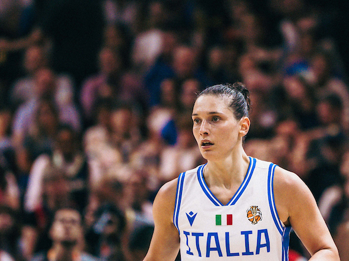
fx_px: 3950
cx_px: 75
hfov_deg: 5.1
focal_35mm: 392
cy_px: 139
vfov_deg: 3.8
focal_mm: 200
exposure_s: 1/1600
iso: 2000
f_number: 2.8
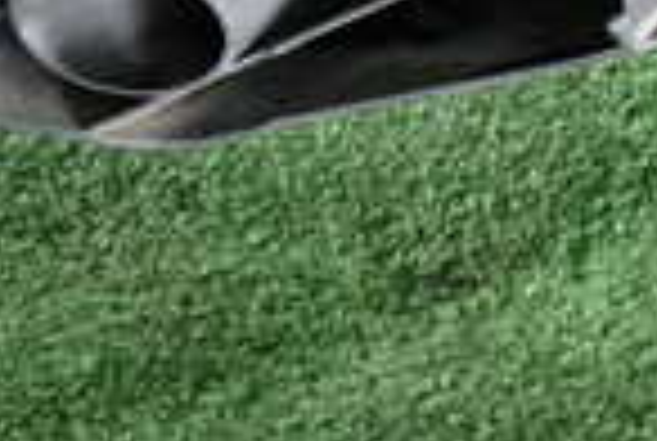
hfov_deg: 15.9
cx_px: 117
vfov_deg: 10.3
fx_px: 2341
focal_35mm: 128
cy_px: -261
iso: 400
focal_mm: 5.4
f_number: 2.3
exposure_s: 1/30
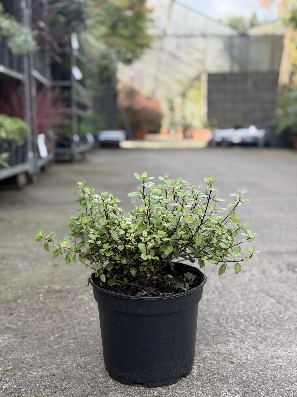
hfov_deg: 30.3
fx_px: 549
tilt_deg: -7.8
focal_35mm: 48
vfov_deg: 39.7
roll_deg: -0.9
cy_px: 198
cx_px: 148
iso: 64
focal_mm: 6.76
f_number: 1.78
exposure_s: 1/631
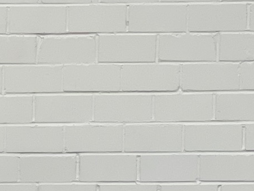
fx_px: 2567
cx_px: -254
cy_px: 337
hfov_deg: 5.5
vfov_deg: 4.2
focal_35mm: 350
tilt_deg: -5.4
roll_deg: -0.3
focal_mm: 9
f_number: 2.8
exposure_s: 1/33
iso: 250
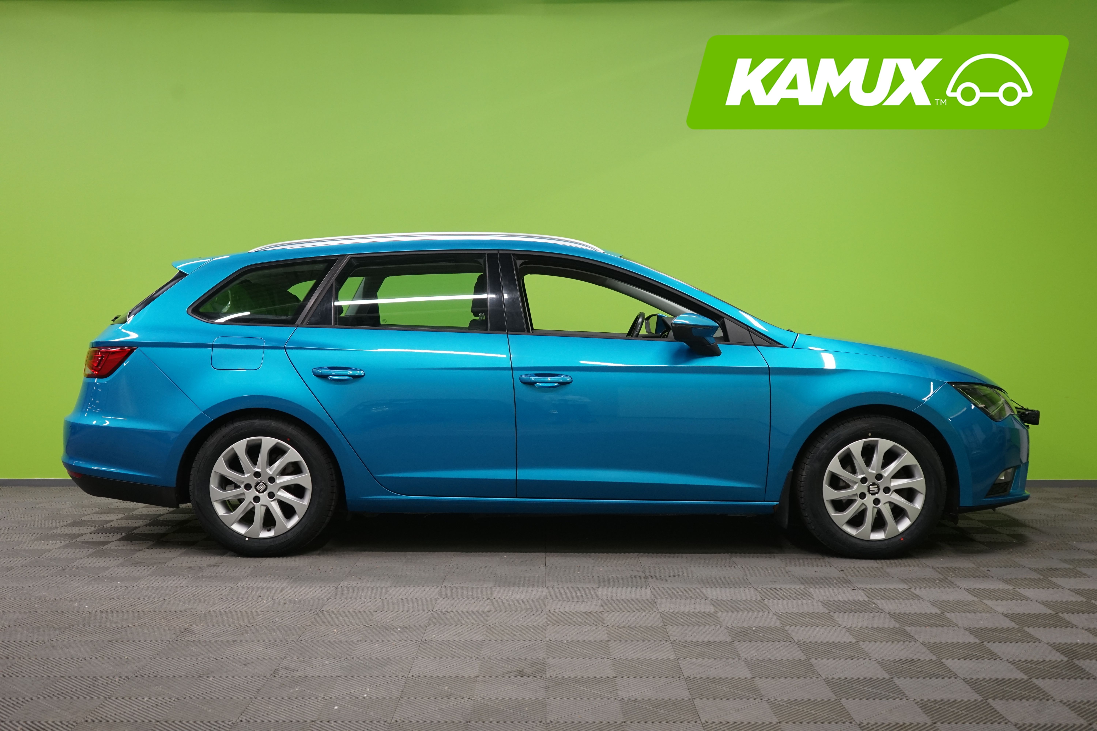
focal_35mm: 40
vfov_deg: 33.4
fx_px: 1219
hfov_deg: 48.5
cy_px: 366
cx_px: 548
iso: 1000
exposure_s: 1/50
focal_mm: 40
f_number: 5.6
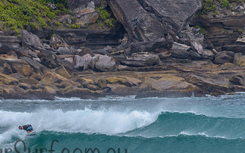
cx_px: 41
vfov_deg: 1.2
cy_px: 141
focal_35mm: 1123
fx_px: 7500
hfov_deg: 1.9
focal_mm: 500
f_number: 5.6
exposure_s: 1/2000
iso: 320
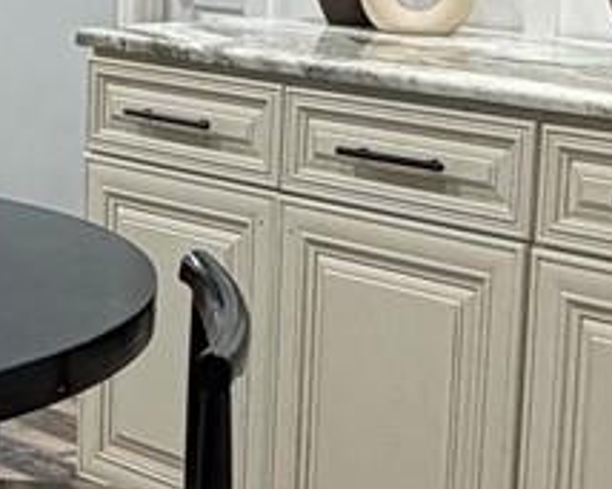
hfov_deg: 18.7
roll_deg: -1.9
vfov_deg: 15.0
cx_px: 149
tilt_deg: -9.2
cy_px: 152
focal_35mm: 102
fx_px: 1847
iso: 200
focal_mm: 2.22
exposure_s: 1/60
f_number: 2.2
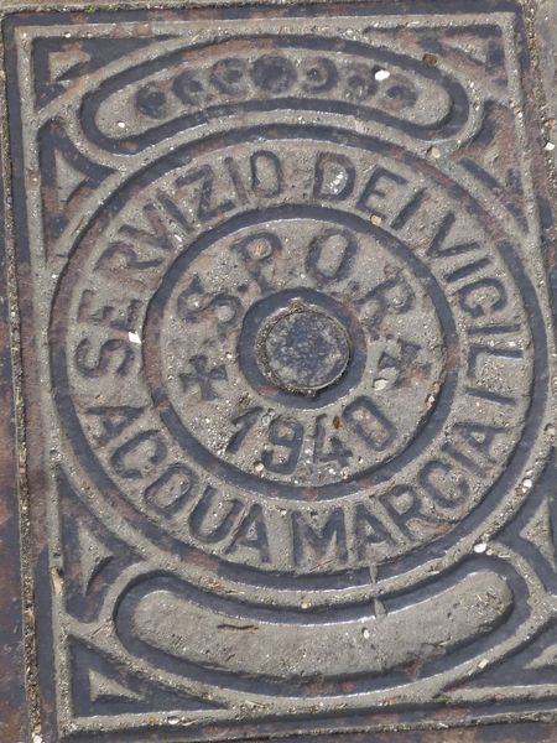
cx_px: 278
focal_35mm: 69
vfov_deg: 28.2
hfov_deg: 21.3
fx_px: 1480
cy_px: 372
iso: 100
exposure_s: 1/400
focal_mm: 12.3
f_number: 4.6
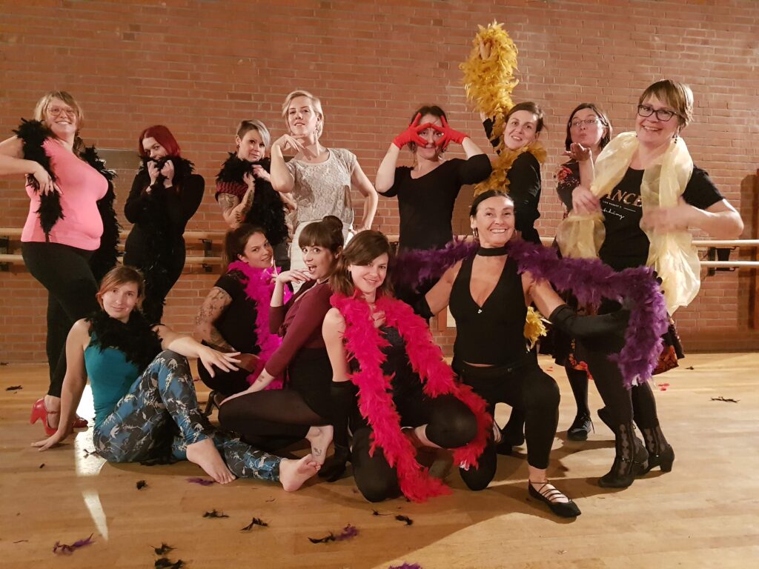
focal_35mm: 26
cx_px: 380
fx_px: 570
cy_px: 284
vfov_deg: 53.1
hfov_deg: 67.3
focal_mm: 4.2
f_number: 1.7
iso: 1000
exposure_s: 1/50
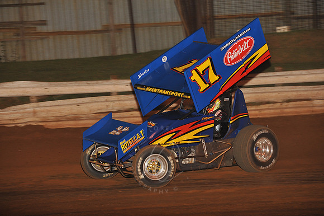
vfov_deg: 8.8
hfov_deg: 13.3
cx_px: 162
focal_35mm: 155
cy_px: 108
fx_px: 1394
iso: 1000
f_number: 6.3
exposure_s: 1/320
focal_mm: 155
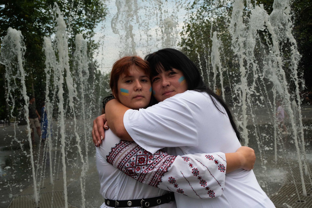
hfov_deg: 49.6
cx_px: 156
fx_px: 338
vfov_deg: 34.2
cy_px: 104
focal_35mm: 39
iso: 1600
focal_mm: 39
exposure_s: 1/2500
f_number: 10
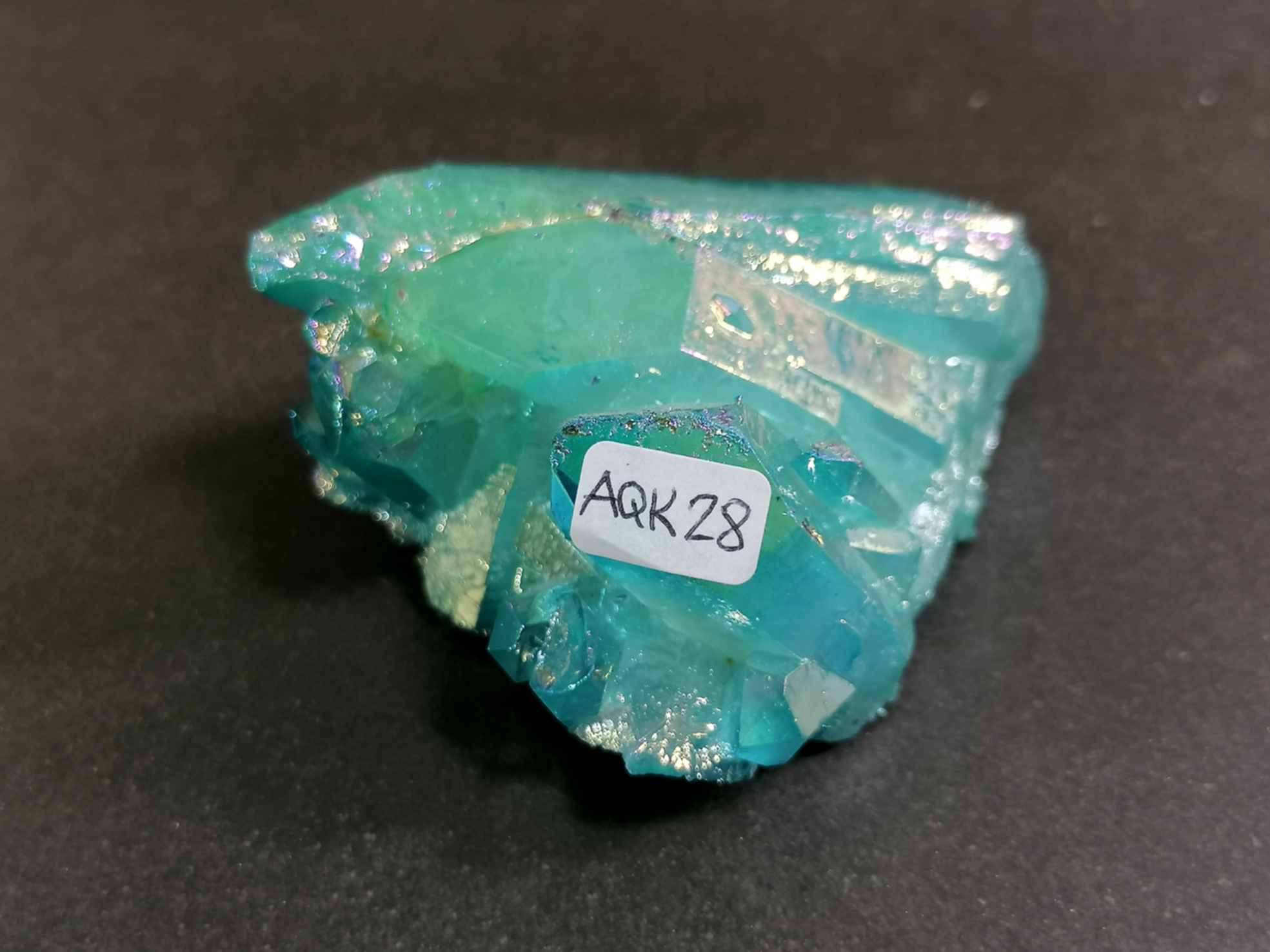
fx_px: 1614
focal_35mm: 44
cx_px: 635
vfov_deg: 32.9
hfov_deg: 43.0
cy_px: 476
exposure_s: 1/50
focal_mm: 4.75
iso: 64
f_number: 1.8
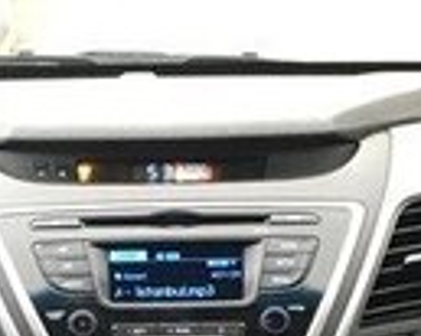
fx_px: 1805
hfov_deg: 13.3
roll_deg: +0.0
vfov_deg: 9.9
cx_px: 104
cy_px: 651
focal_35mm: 145
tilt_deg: -23.7
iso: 250
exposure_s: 1/33
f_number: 2.2
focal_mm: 4.15
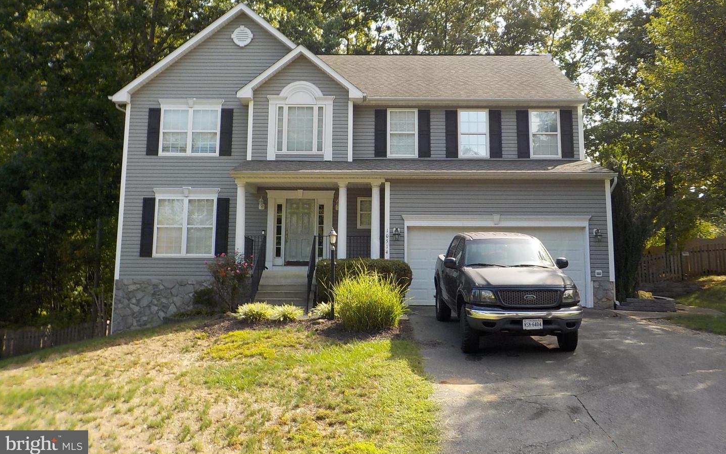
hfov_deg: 59.7
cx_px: 364
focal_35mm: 32
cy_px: 185
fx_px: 633
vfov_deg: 39.3
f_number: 3.3
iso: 125
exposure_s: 1/320
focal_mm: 4.1
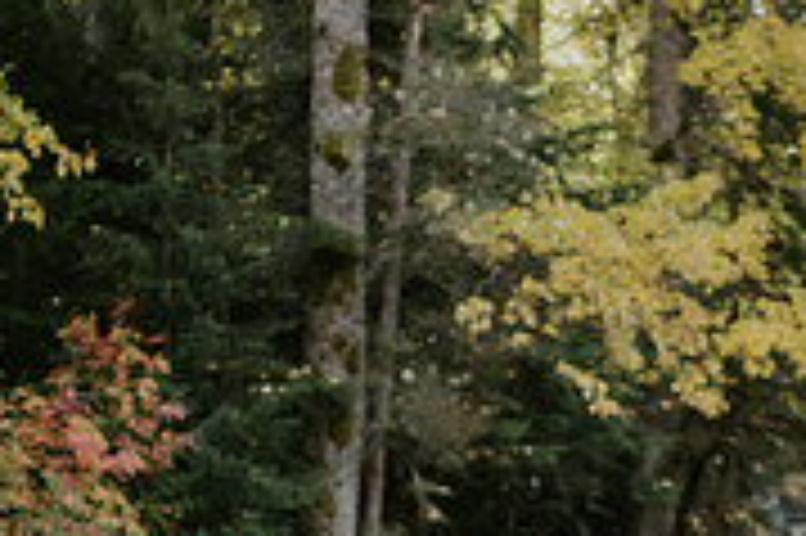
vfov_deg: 10.4
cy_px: 852
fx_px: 2818
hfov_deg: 16.2
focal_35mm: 126
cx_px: 643
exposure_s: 1/800
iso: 400
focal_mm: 35
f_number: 1.8
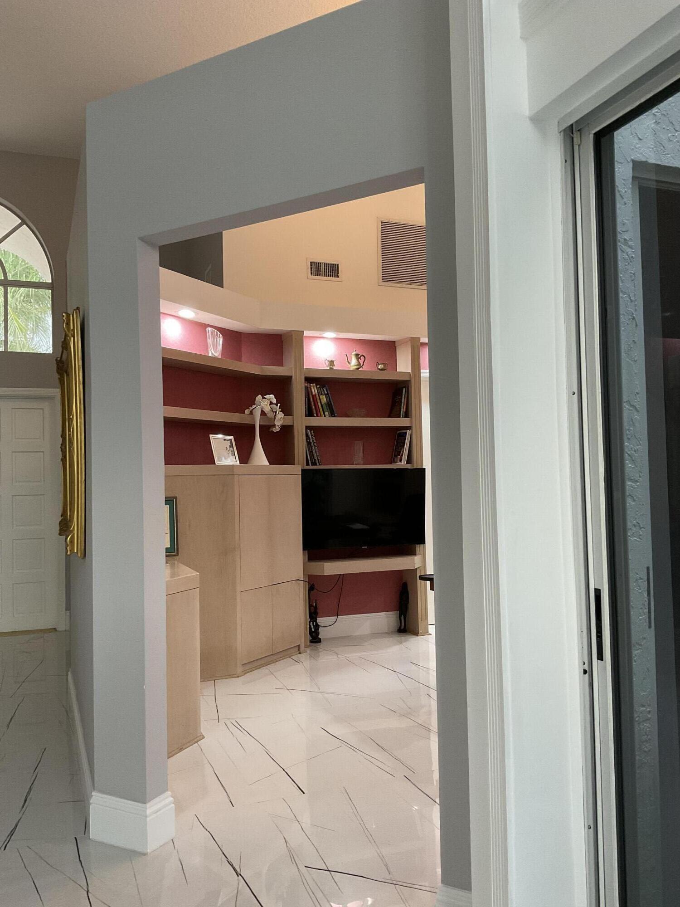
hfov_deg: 48.2
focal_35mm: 29
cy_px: 454
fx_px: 760
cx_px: 340
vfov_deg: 61.7
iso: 125
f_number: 1.8
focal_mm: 3
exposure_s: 1/60
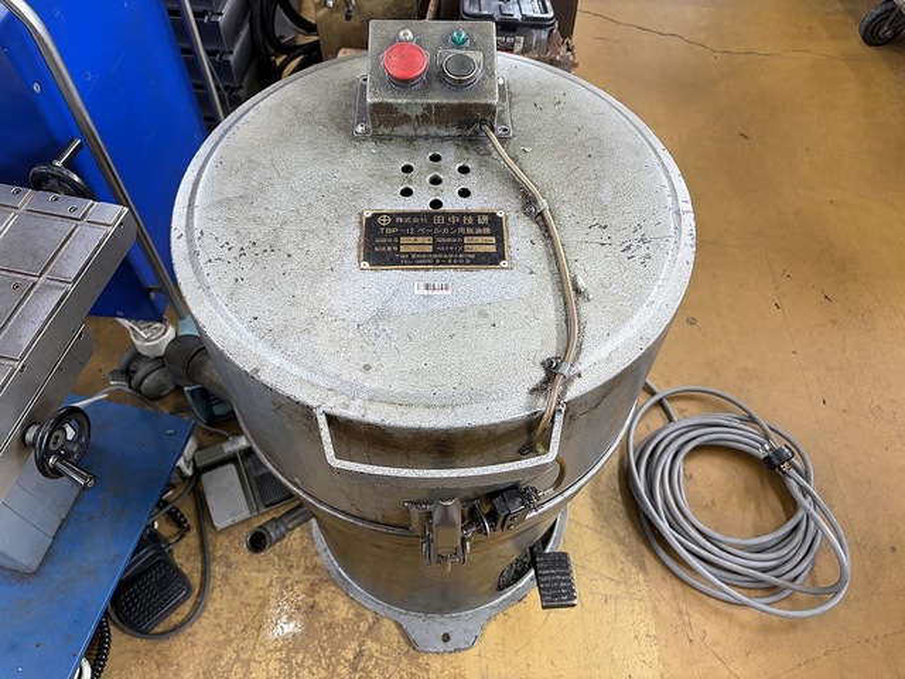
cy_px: 340
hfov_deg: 67.3
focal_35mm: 26
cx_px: 452
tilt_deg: -55.9
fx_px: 680
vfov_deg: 53.1
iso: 125
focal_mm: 5.96
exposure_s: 1/122
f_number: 1.6
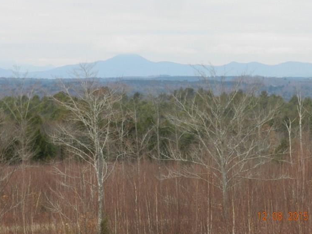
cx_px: 160
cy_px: 116
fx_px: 1559
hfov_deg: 11.4
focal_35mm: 173
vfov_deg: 8.6
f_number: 5.3
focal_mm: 28.4
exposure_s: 1/60
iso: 160
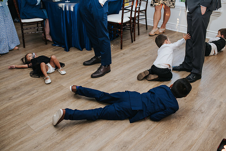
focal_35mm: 35
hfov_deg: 54.5
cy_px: 76
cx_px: 113
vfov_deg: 37.8
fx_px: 220
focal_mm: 35
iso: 800
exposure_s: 1/200
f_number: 3.2
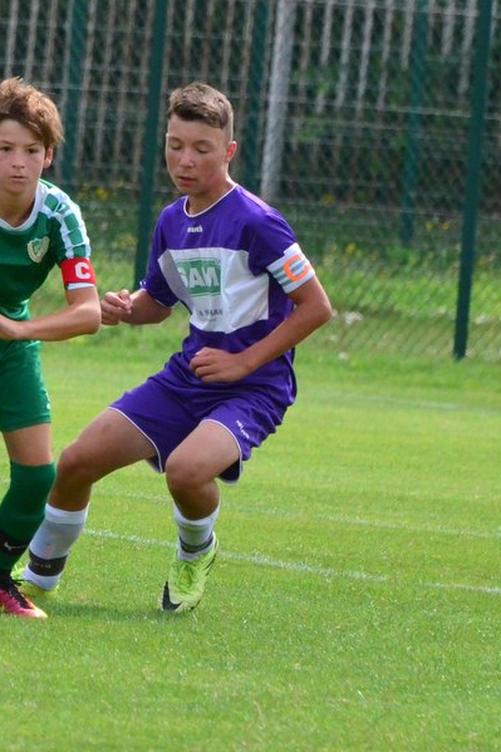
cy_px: 376
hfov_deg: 2.3
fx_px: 12719
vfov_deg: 3.4
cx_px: 69
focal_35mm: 609
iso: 2500
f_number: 8
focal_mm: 270
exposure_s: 1/4000
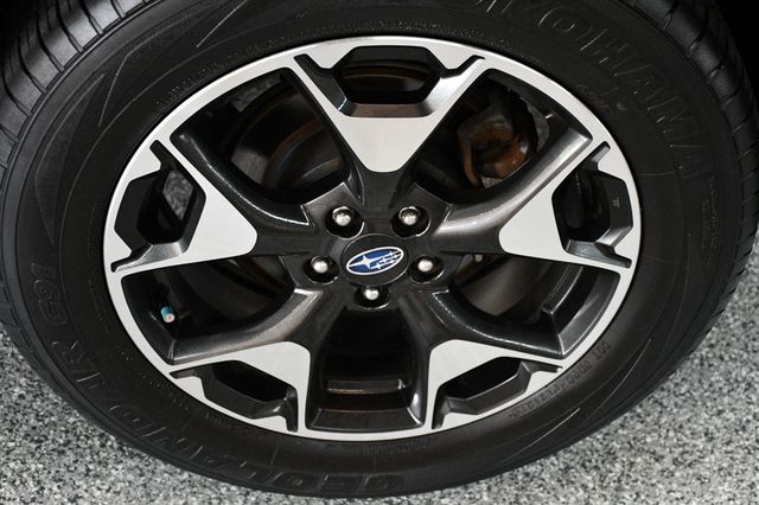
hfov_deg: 31.9
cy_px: 252
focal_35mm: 63
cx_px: 380
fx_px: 1328
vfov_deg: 21.5
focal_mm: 42
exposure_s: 1/125
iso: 2800
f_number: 4.5
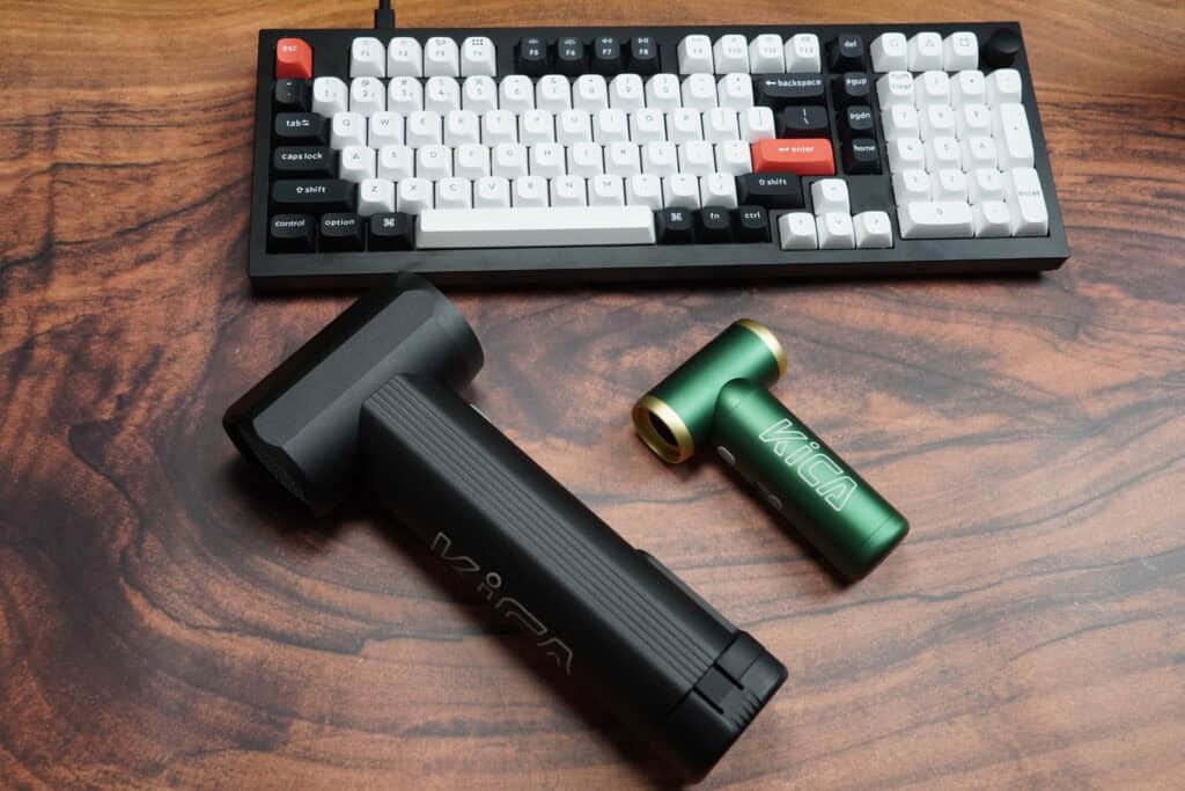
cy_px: 396
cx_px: 592
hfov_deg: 51.3
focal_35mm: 38
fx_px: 1234
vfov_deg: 35.5
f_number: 5.6
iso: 320
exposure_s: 1/40
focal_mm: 25
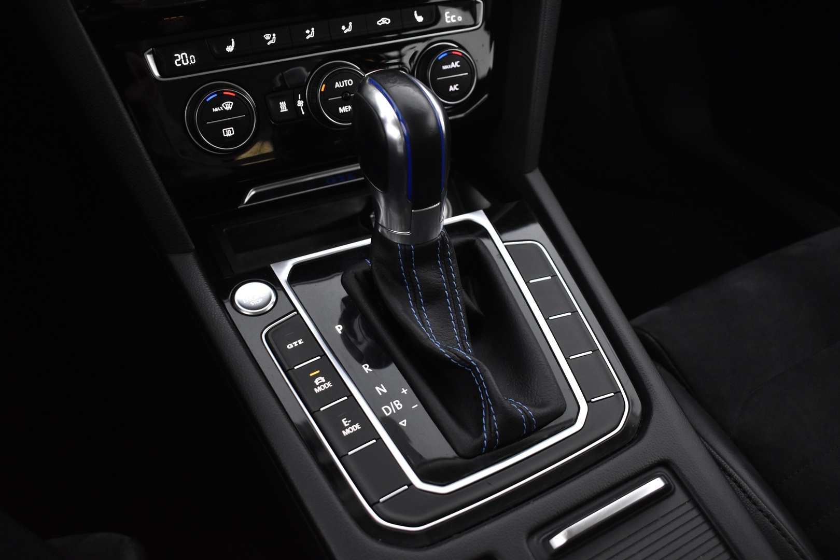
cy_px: 280
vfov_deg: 41.7
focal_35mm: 32
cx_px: 420
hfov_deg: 59.5
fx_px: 735
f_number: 3.8
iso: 2200
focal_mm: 21
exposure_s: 1/30
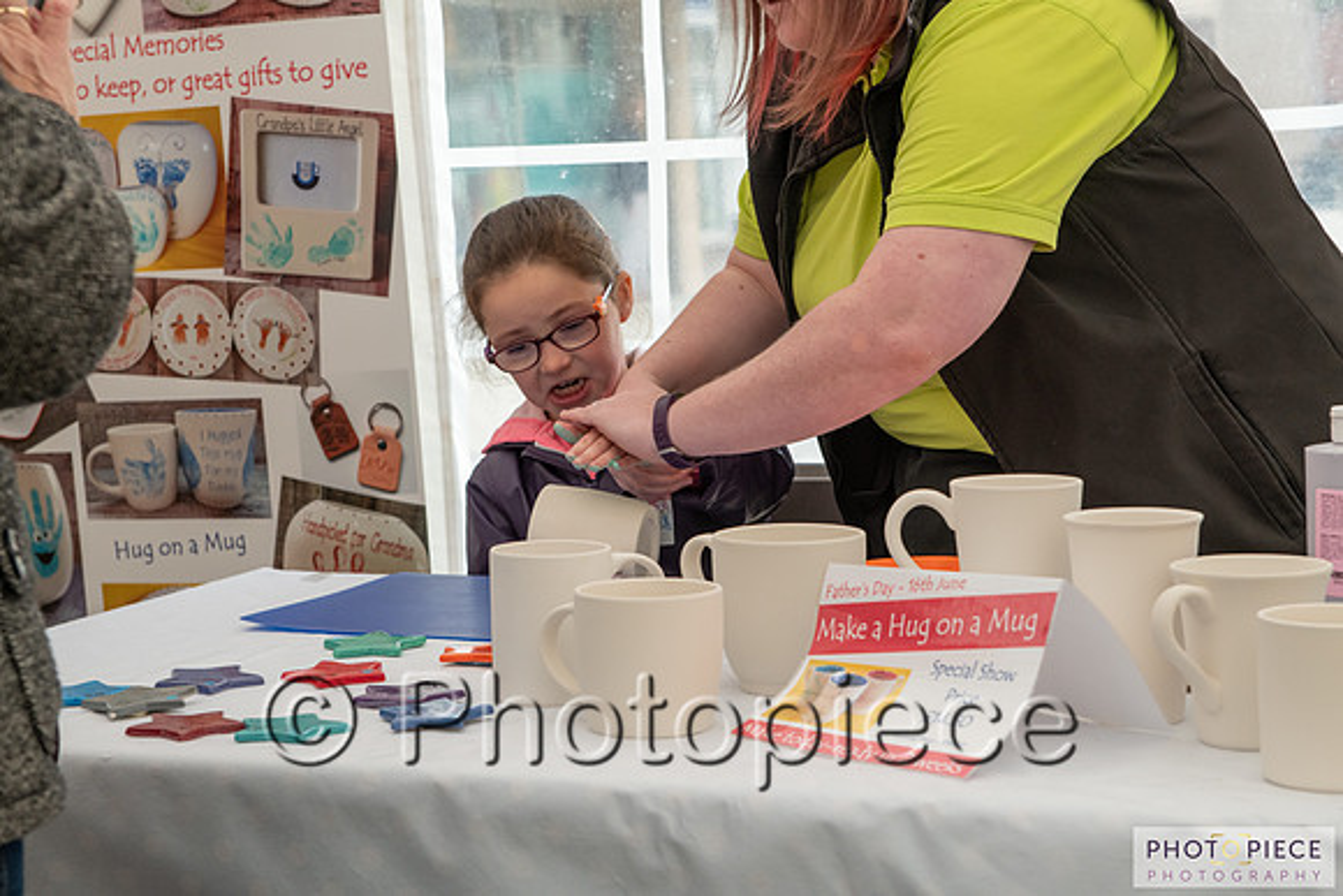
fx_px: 2612
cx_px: 672
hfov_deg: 28.8
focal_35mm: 70
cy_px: 448
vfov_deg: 19.5
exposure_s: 1/200
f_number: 8
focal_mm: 70
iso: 720
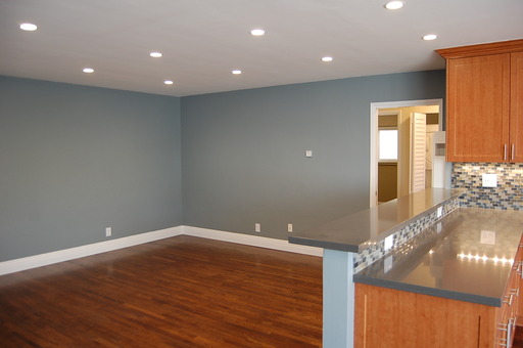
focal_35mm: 27
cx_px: 262
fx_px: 392
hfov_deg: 67.4
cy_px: 174
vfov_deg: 47.8
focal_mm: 18
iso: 400
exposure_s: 1/40
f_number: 3.5
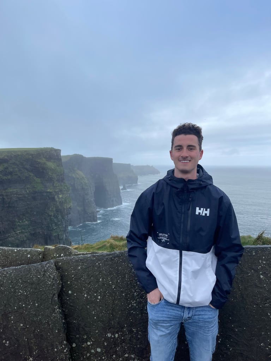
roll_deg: +0.1
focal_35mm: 26
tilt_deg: -4.0
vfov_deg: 67.3
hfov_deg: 53.1
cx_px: 136
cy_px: 180
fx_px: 271
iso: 32
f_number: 1.6
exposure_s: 1/916
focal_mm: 5.1
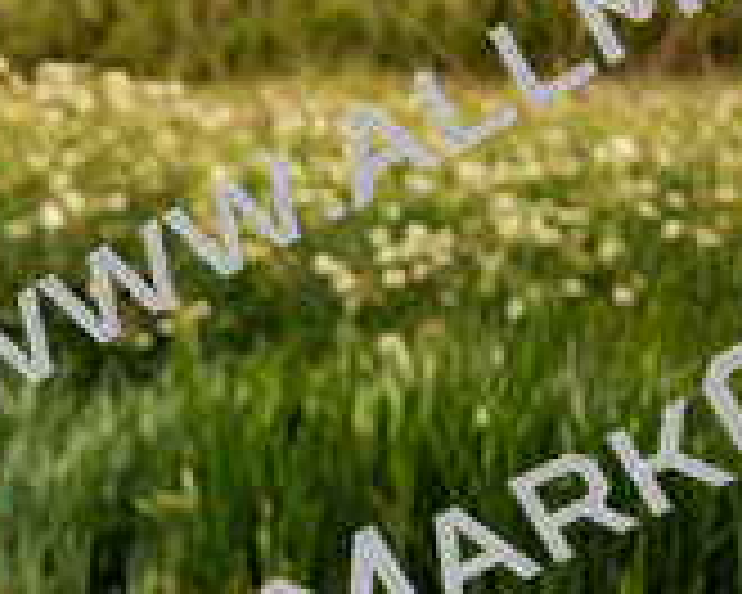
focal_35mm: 1974
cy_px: 493
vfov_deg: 0.8
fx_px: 43350
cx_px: -409
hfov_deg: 1.0
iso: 320
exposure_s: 1/2000
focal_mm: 600
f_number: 6.3
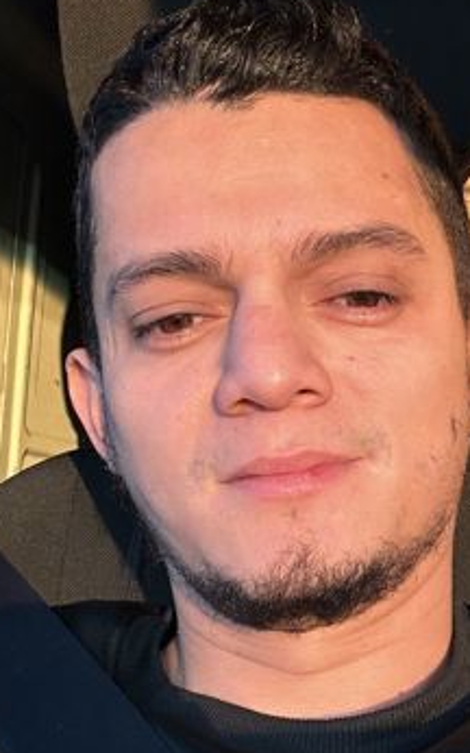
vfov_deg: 37.1
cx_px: 316
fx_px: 1108
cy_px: 506
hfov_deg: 23.8
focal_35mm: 54
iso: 32
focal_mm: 2.69
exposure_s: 1/122
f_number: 1.9
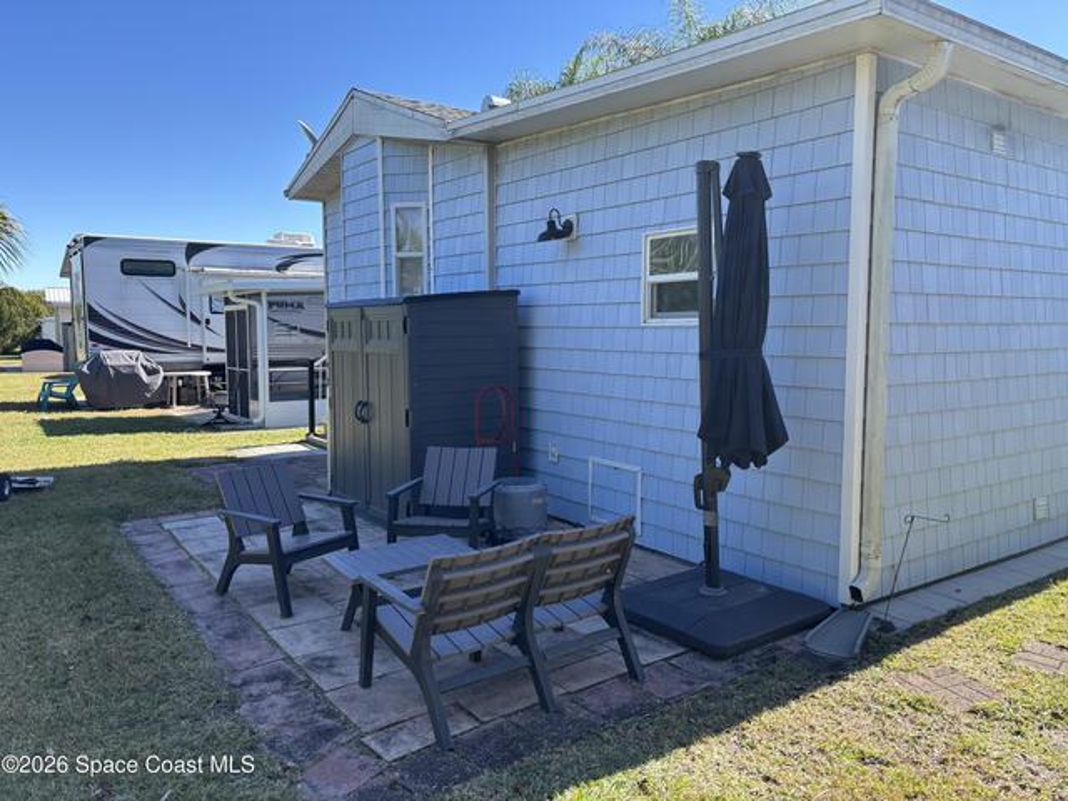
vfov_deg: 53.1
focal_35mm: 26
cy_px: 400
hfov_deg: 67.3
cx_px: 534
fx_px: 802
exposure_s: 1/865
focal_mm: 5.96
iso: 50
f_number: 1.6
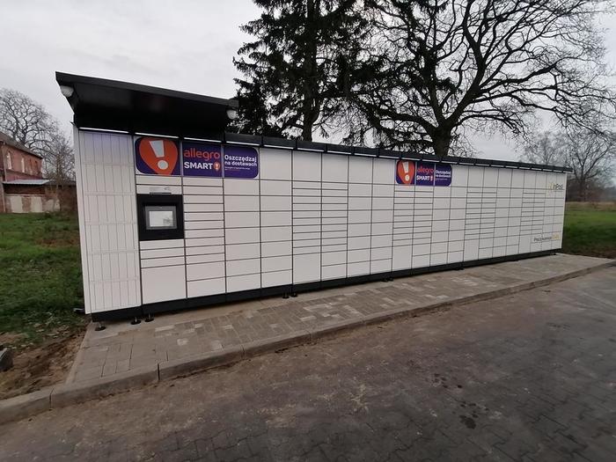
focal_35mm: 17
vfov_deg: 74.7
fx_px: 303
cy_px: 231
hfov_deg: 91.0
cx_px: 308
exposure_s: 1/139
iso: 50
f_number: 2.4
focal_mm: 2.7
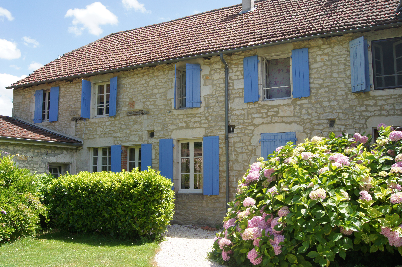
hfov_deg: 57.3
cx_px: 201
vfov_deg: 39.9
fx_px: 368
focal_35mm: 33
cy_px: 134
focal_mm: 22
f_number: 10
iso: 200
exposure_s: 1/160
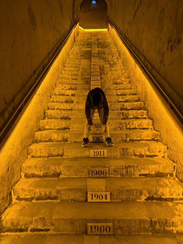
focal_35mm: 24
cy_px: 122
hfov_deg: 56.8
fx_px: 169
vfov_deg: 71.6
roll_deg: -0.3
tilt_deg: -14.4
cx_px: 92
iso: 160
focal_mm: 6.76
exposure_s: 1/50
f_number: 1.78
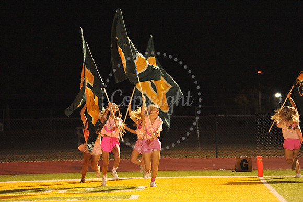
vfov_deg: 4.9
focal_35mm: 280
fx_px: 2355
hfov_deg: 7.4
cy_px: 101
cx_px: 152
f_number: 6.3
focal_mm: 280
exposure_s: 1/160
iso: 6400
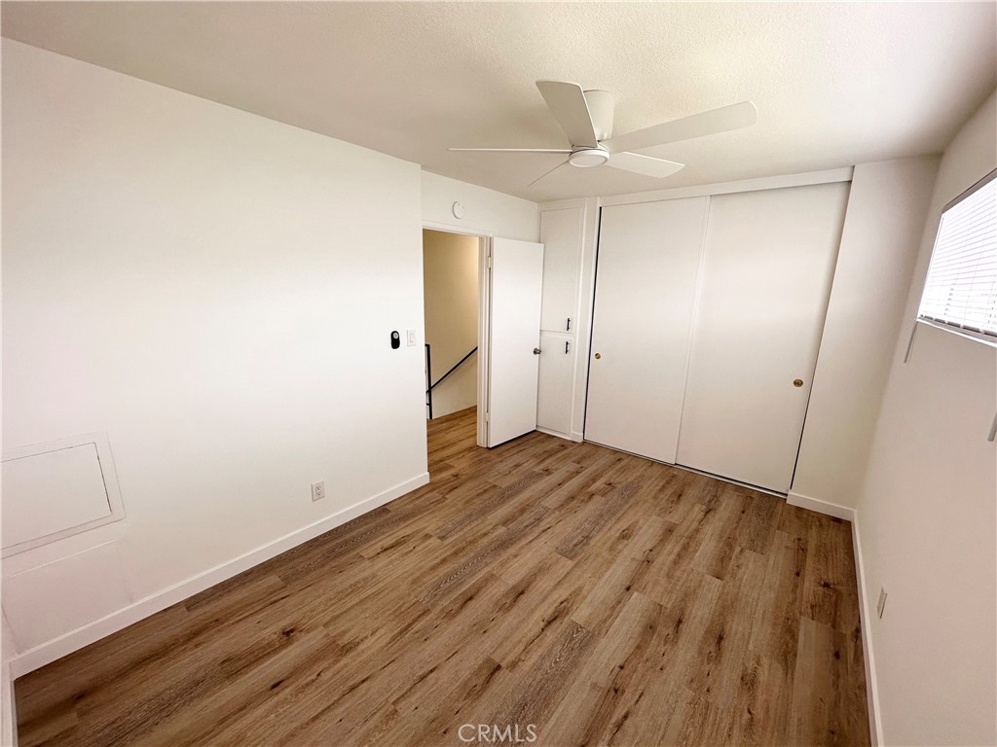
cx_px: 498
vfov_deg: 85.7
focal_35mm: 14
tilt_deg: -12.9
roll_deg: -2.0
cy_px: 374
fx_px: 403
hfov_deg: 102.1
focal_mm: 2.22
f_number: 2.2
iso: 80
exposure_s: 1/99
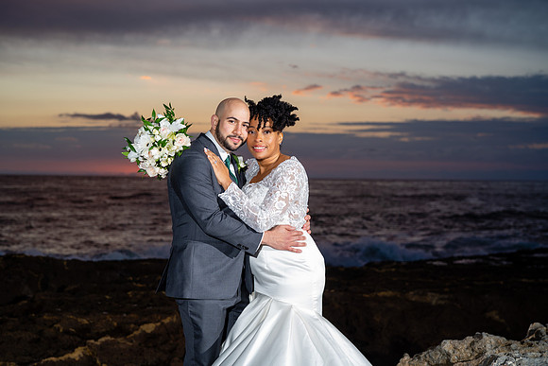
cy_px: 183
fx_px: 784
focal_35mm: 51
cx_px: 274
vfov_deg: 26.3
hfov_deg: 38.5
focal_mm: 50
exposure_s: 1/250
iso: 50
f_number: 2.8
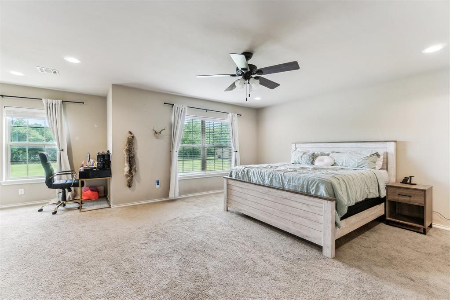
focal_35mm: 15
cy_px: 150
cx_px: 225
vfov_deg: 77.3
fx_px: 187
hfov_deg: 100.4
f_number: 6.3
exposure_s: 1/60
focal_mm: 10
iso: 200
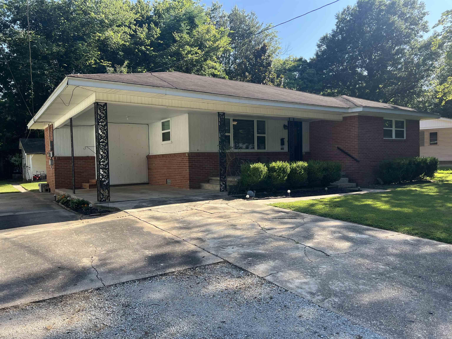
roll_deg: +1.3
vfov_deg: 53.1
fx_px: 339
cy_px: 170
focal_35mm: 26
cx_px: 226
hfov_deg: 67.3
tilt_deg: -1.5
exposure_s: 1/1159
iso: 50
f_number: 1.5
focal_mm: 5.7
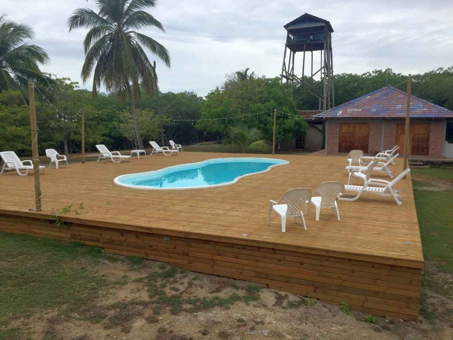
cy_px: 170
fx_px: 380
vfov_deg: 48.2
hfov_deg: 61.7
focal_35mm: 29
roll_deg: -1.5
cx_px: 226
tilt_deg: -8.4
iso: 32
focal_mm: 4.15
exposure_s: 1/2083
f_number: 2.2
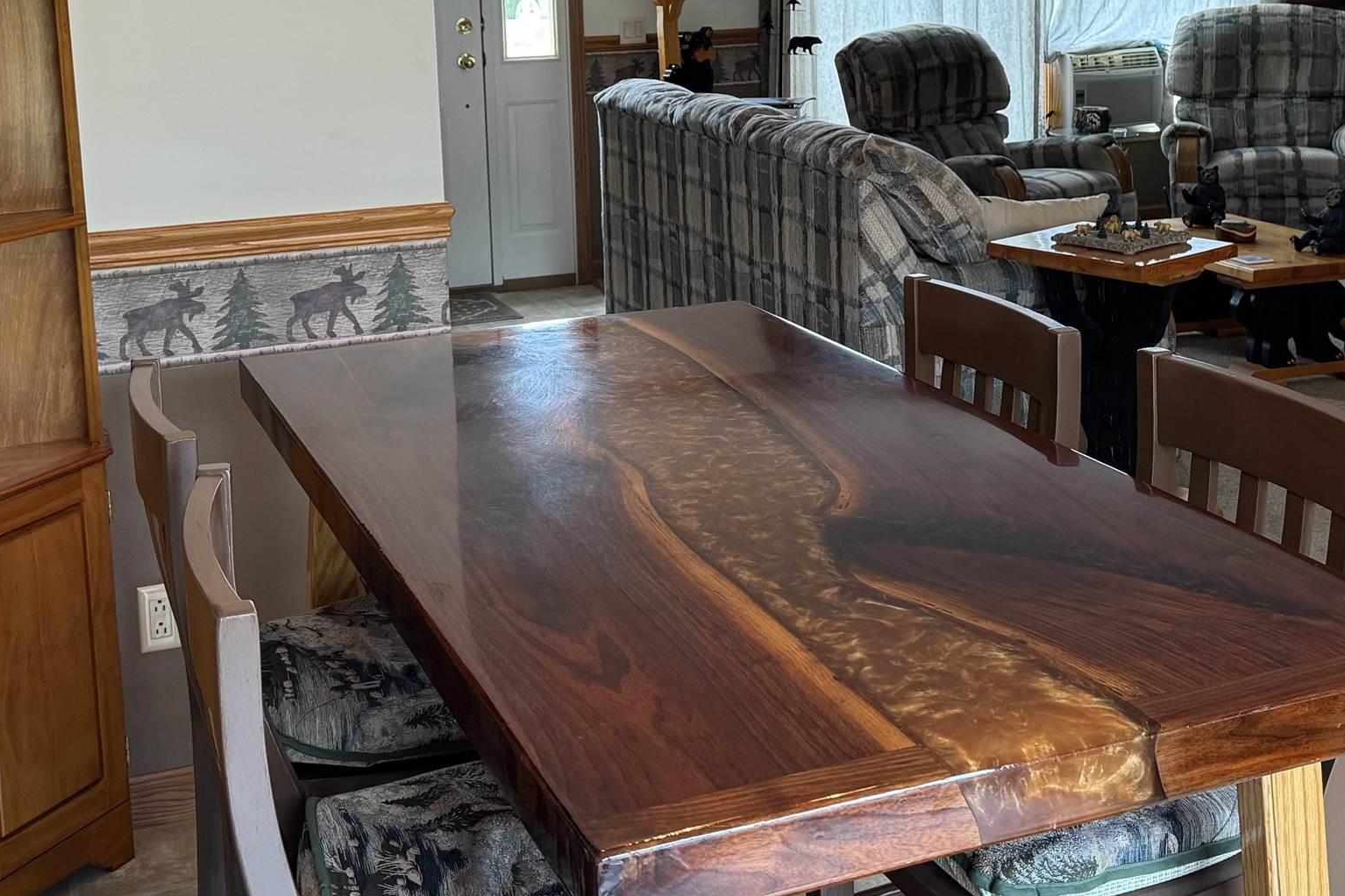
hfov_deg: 39.5
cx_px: 768
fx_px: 1868
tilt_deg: -8.2
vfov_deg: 26.4
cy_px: 167
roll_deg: +1.6
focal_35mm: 50
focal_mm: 6.76
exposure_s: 1/120
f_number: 1.78
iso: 200
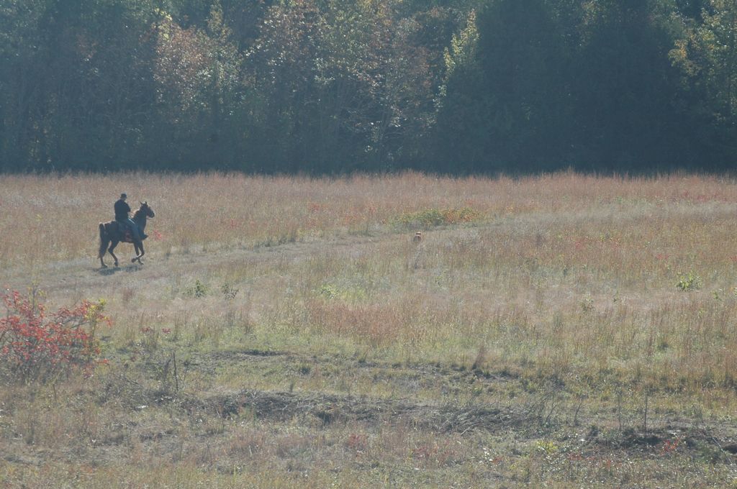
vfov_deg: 8.1
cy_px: 244
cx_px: 368
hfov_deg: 12.2
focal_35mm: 168
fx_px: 3435
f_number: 6.3
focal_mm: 112
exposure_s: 1/640
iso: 250
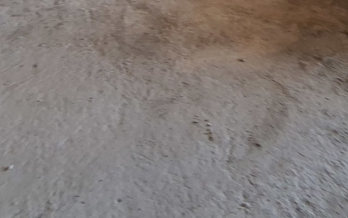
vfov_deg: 23.3
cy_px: -112
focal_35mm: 44
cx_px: 197
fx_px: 417
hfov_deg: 45.1
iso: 40
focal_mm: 1.74
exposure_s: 1/40
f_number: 2.2
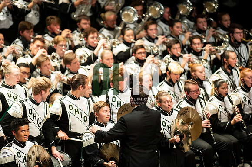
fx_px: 2099
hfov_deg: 6.9
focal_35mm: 300
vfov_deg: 4.6
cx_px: 126
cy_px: 84
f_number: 2.8
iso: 3200
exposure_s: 1/500
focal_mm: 300
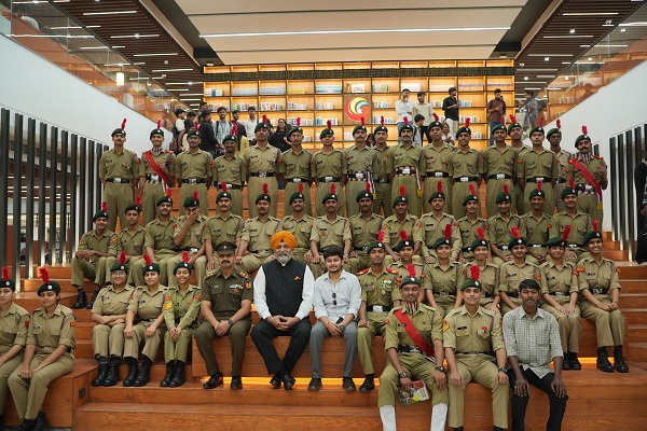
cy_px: 216
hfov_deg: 54.4
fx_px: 629
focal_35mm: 35
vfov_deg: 37.9
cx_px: 324
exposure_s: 1/160
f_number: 3.2
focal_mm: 35
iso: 800
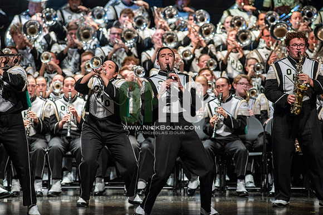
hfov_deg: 6.9
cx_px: 162
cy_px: 108
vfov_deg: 4.6
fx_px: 2690
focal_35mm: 300
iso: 5000
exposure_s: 1/400
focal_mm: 300
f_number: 5.6
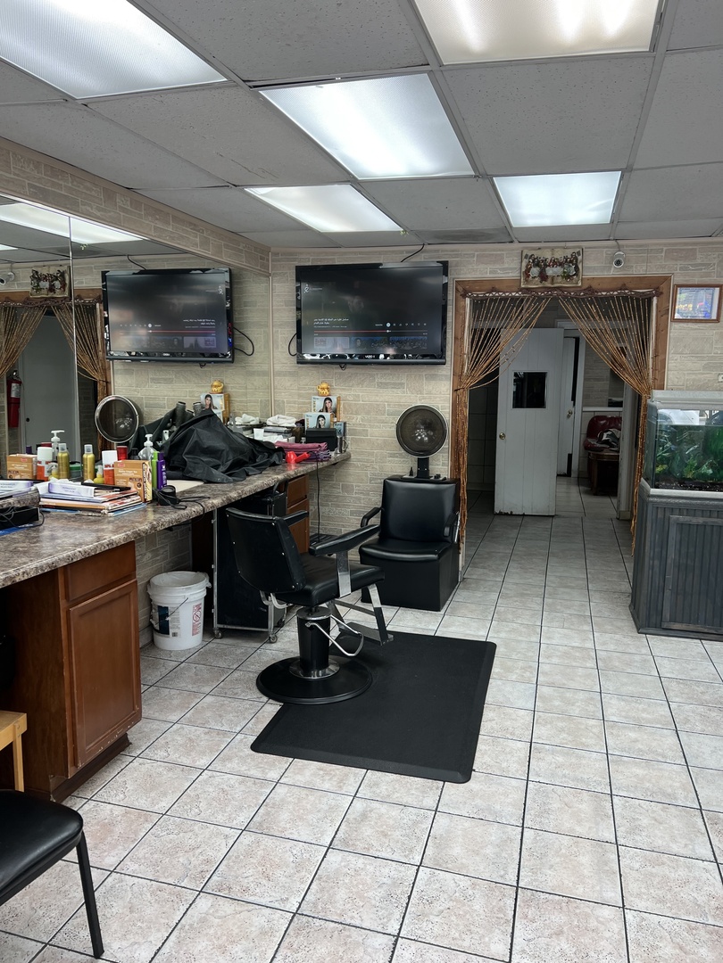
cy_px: 482
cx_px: 362
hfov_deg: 53.1
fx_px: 724
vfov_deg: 67.3
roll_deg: -2.9
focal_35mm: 26
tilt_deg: -6.2
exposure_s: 1/120
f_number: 1.5
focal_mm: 5.7
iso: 40
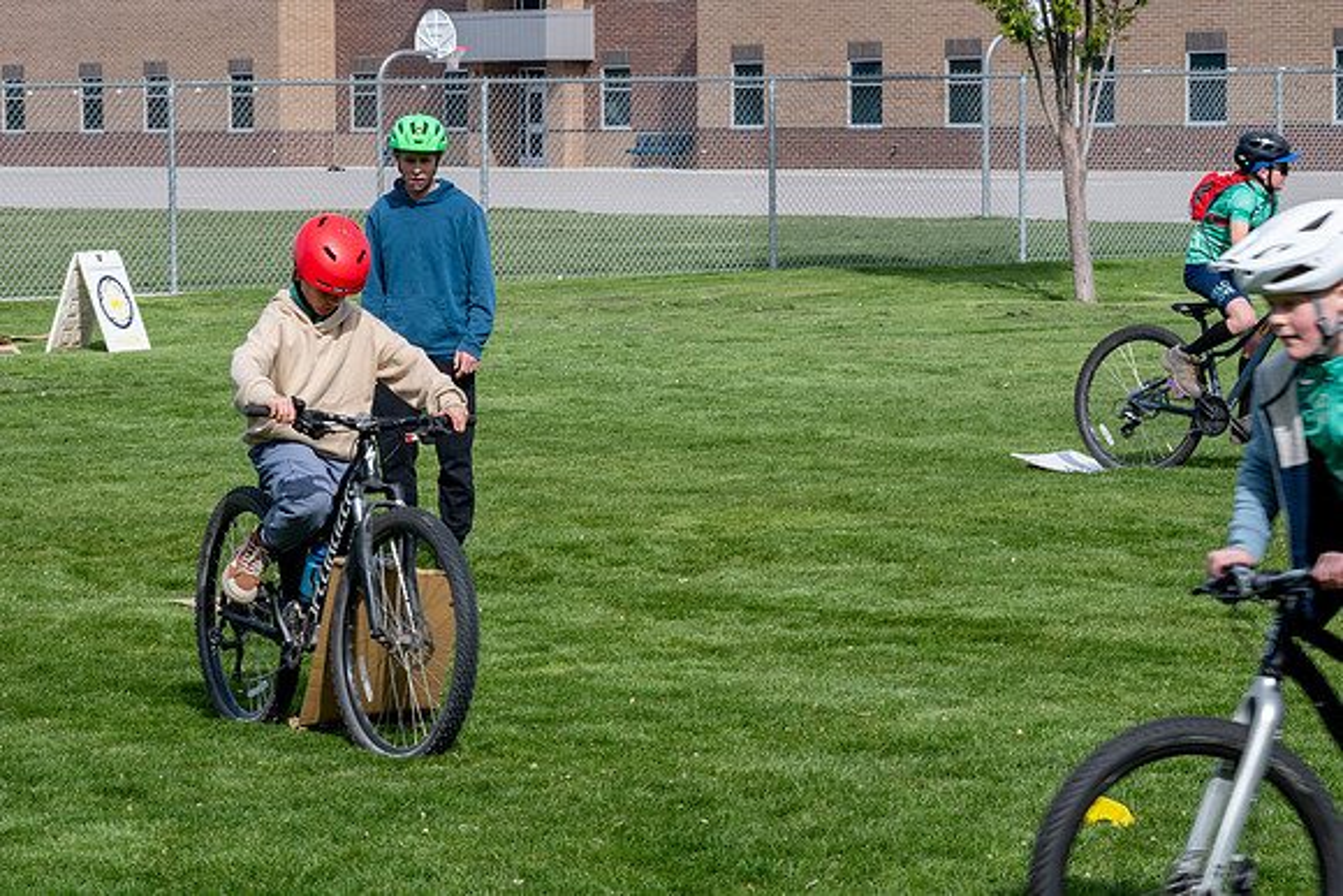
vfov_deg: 9.1
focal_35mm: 151
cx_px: 591
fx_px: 5646
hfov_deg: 13.6
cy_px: 393
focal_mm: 85
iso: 200
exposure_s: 1/160
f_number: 13
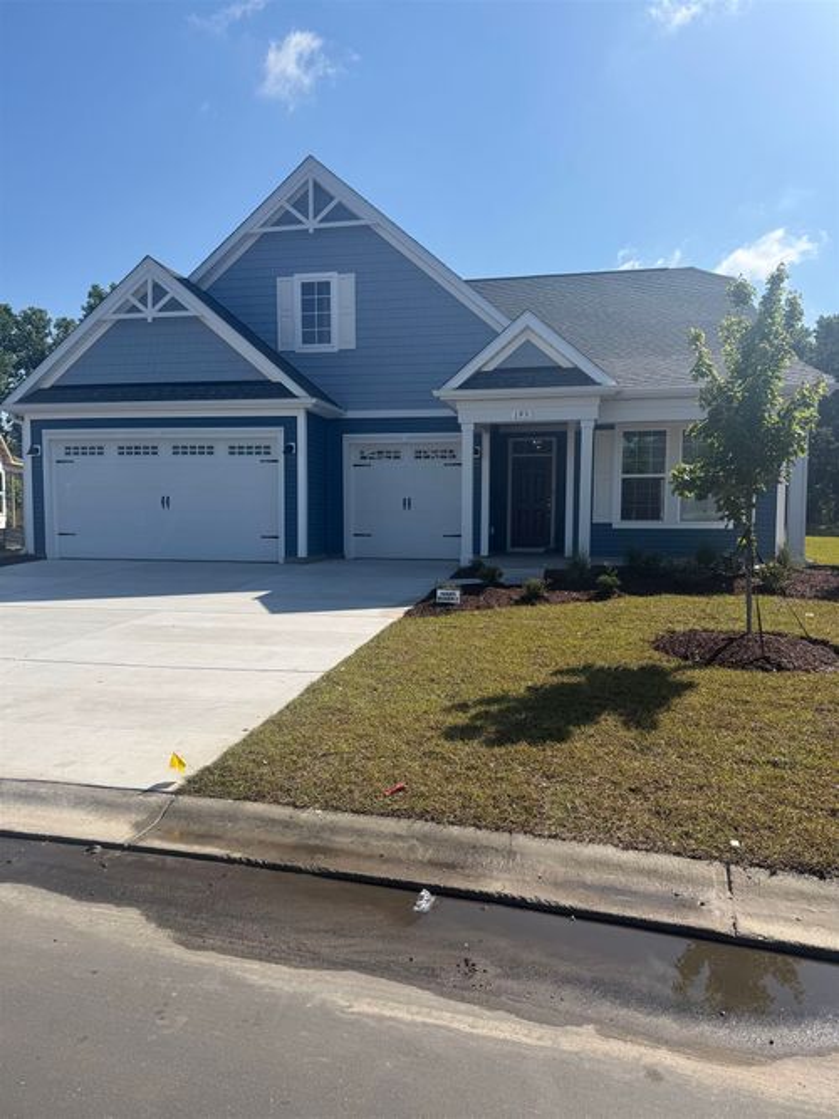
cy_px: 560
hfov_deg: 56.8
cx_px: 420
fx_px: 776
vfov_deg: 71.6
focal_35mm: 24
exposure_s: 1/5319
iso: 80
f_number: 1.78
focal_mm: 6.76
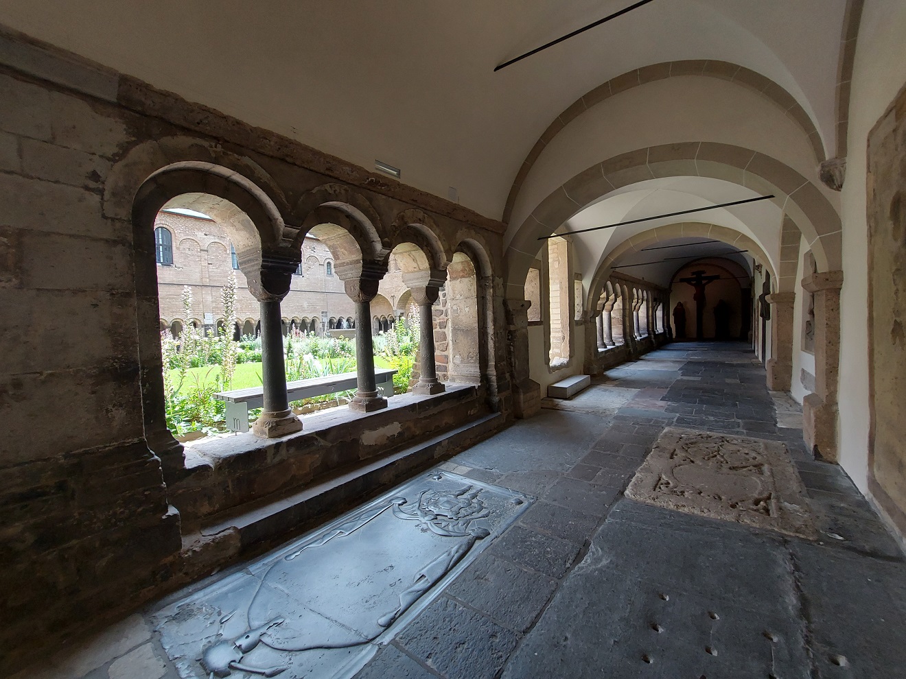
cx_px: 453
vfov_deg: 89.9
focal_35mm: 13
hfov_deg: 106.2
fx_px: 340
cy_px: 340
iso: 50
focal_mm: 1.74
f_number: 2.2
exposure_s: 1/124
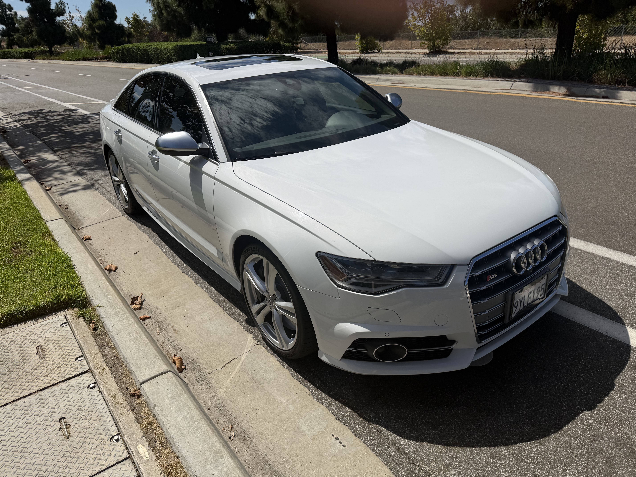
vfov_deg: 56.8
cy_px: 238
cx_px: 318
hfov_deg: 71.6
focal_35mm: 24
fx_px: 441
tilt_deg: -22.1
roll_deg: +3.3
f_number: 1.78
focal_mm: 6.76
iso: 80
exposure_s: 1/10309
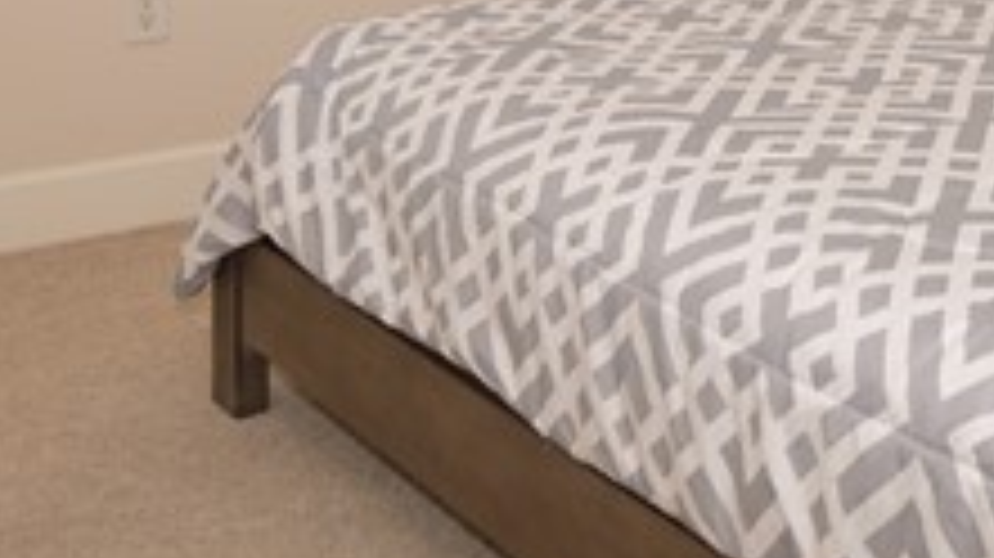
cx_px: 1142
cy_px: -346
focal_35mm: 72
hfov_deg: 26.6
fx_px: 1897
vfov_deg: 15.1
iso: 64
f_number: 4
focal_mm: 14
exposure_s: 1/60
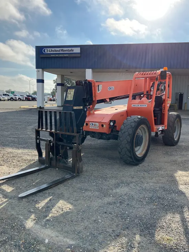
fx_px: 204
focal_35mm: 28
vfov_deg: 63.4
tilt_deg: -4.8
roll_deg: -0.9
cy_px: 126
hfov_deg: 49.8
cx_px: 94
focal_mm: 3.99
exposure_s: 1/1946
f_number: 1.8
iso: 32
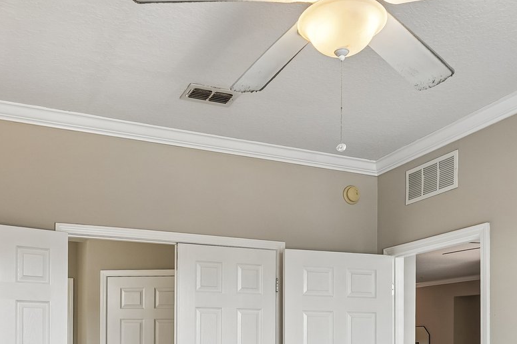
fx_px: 531
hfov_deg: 51.9
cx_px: 254
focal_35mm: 37
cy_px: 335
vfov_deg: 33.2
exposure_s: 1/20
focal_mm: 14
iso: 100
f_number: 9
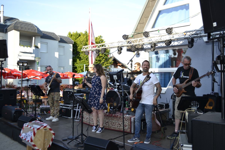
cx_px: 112
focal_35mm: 33
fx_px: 206
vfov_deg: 40.0
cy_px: 75
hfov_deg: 57.2
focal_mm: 22
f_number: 4
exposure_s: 1/200
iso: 100
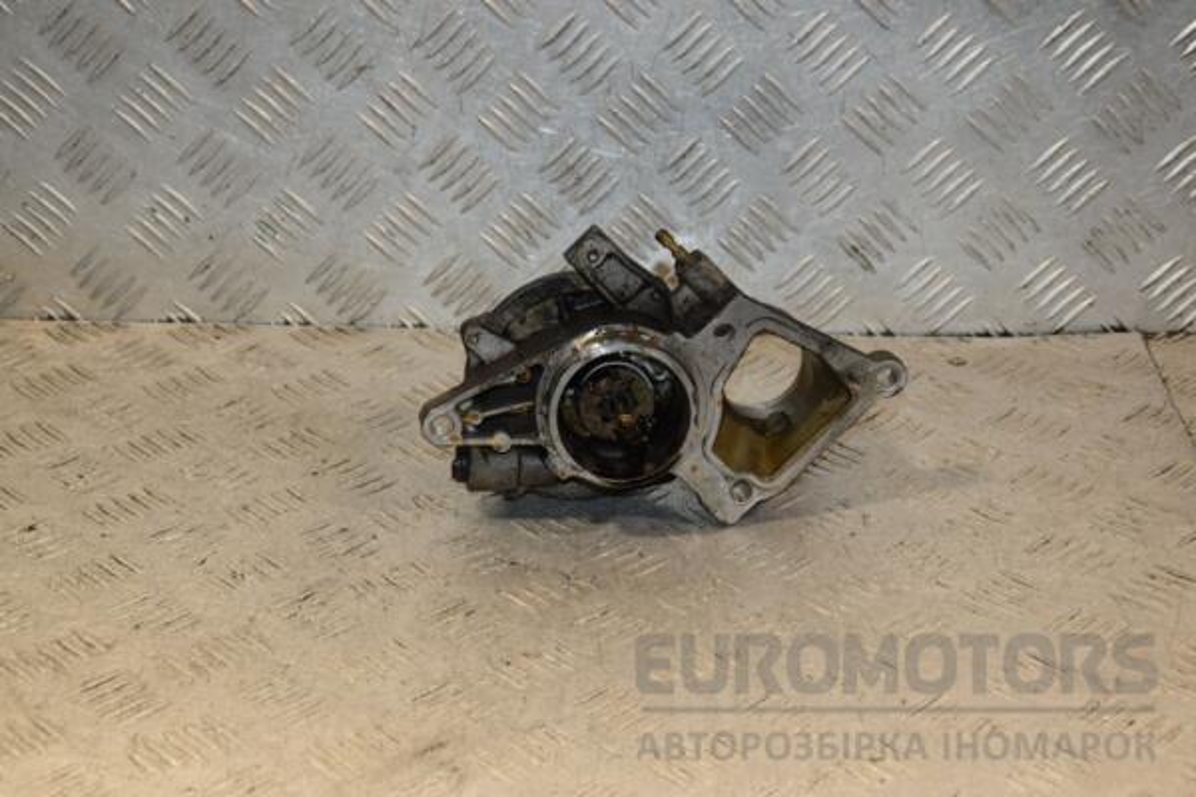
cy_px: 398
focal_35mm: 68
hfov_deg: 29.9
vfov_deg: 20.2
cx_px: 598
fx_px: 2242
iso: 800
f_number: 7.1
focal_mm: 45
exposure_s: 1/200
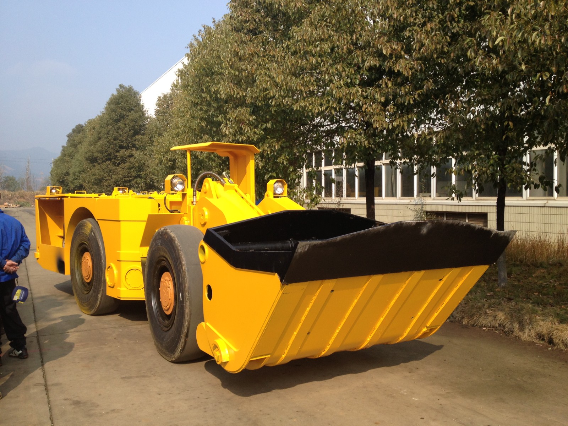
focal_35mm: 35
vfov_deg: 40.7
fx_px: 574
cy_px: 213
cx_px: 284
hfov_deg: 52.6
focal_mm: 4.28
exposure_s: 1/1042
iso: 50
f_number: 2.4
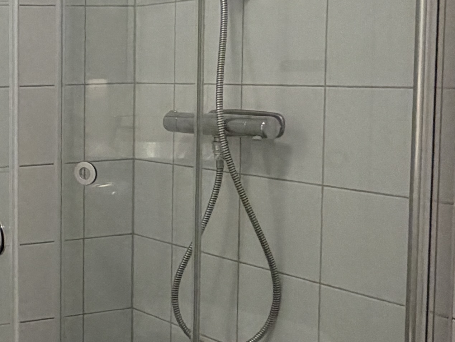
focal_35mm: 63
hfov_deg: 24.7
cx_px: -204
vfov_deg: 23.2
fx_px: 828
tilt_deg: -4.3
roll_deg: +1.4
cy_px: 123
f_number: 2.2
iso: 320
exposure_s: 1/97
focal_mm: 2.22
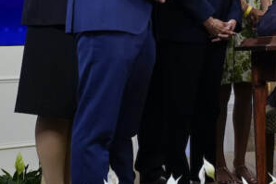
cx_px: 324
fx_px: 752
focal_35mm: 98
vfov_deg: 13.8
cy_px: 11
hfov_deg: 19.7
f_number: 4
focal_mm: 38
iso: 5000
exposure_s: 1/250
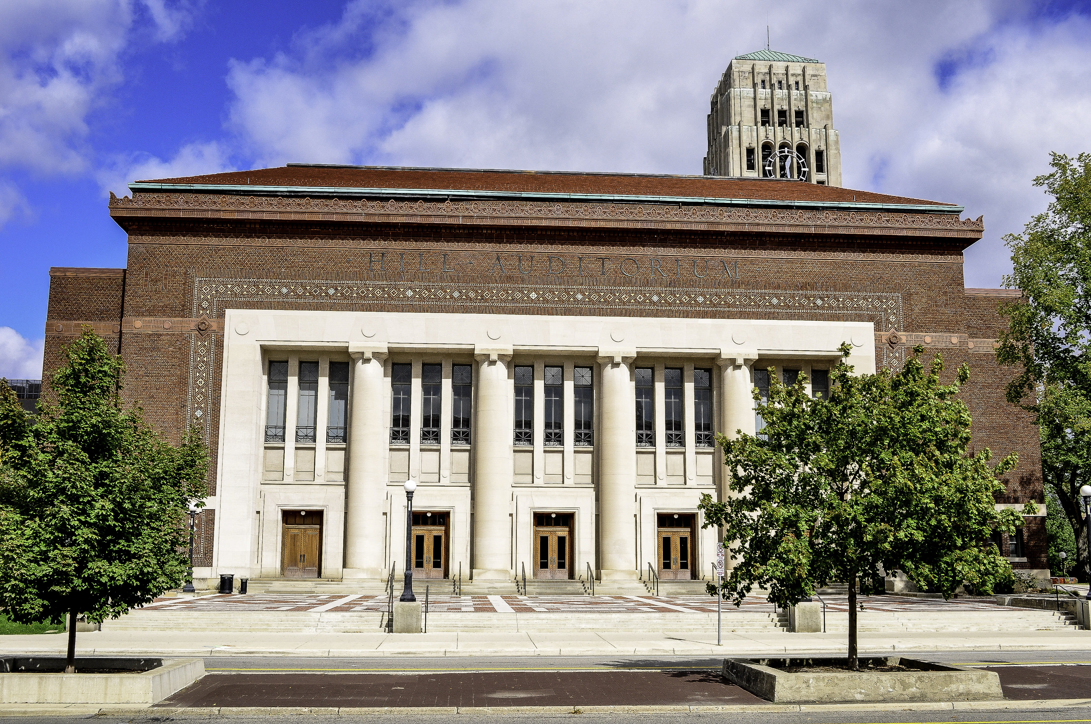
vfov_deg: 36.8
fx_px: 1090
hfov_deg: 53.2
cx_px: 546
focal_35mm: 36
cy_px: 362
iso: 200
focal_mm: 24
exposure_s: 1/400
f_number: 10
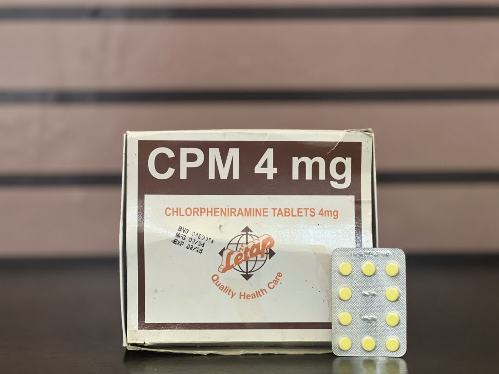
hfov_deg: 25.3
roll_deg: +1.0
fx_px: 1110
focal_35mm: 77
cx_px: 250
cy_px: 187
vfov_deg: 19.1
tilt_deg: -3.8
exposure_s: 1/33
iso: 320
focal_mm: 9
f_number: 2.8
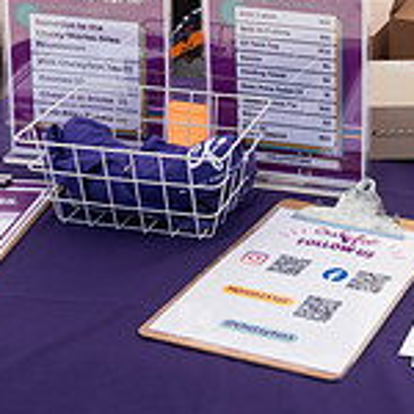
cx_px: 530
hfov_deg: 19.8
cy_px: -73
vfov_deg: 20.1
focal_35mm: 81
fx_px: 1096
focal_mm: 24
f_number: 5
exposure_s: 1/200
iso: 125
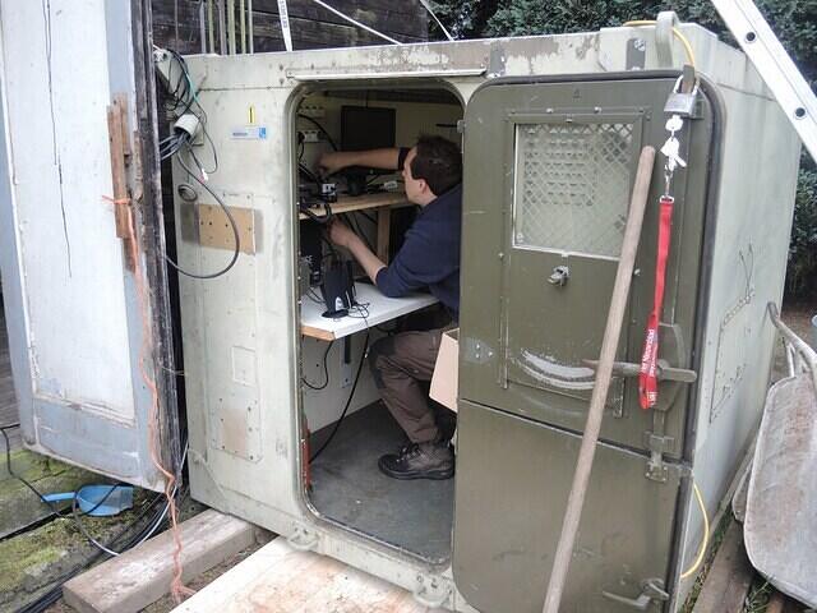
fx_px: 708
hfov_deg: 60.0
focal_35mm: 30
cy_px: 306
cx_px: 408
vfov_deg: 46.8
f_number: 2
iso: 80
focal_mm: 6.5
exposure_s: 1/200
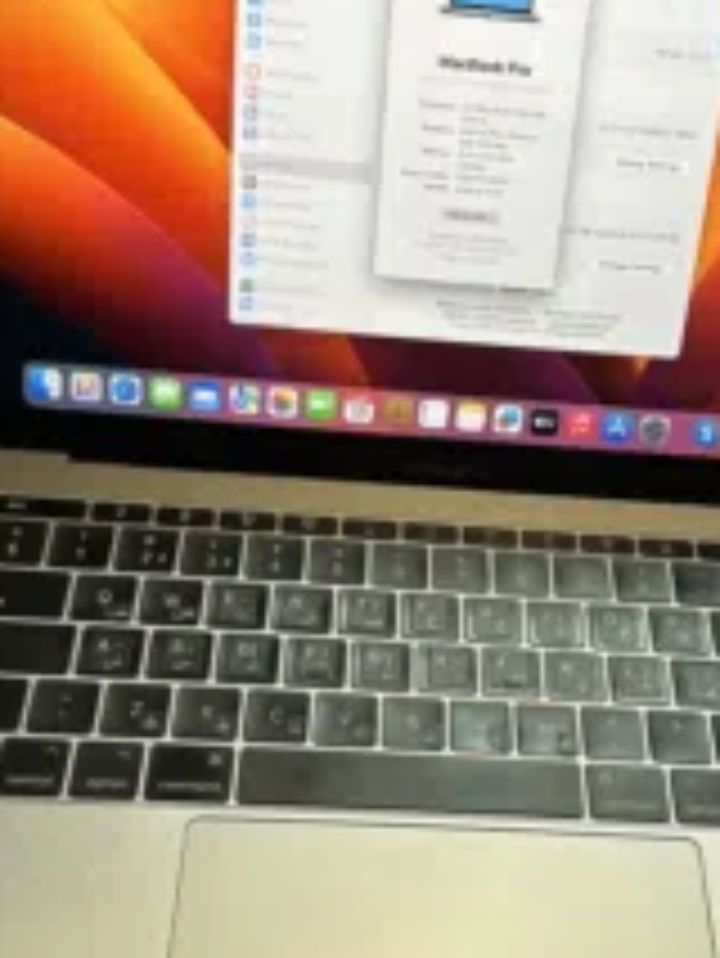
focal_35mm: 45
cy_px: 544
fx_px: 1247
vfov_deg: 42.0
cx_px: 446
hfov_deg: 32.1
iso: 250
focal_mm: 6.86
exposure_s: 1/62
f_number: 1.78
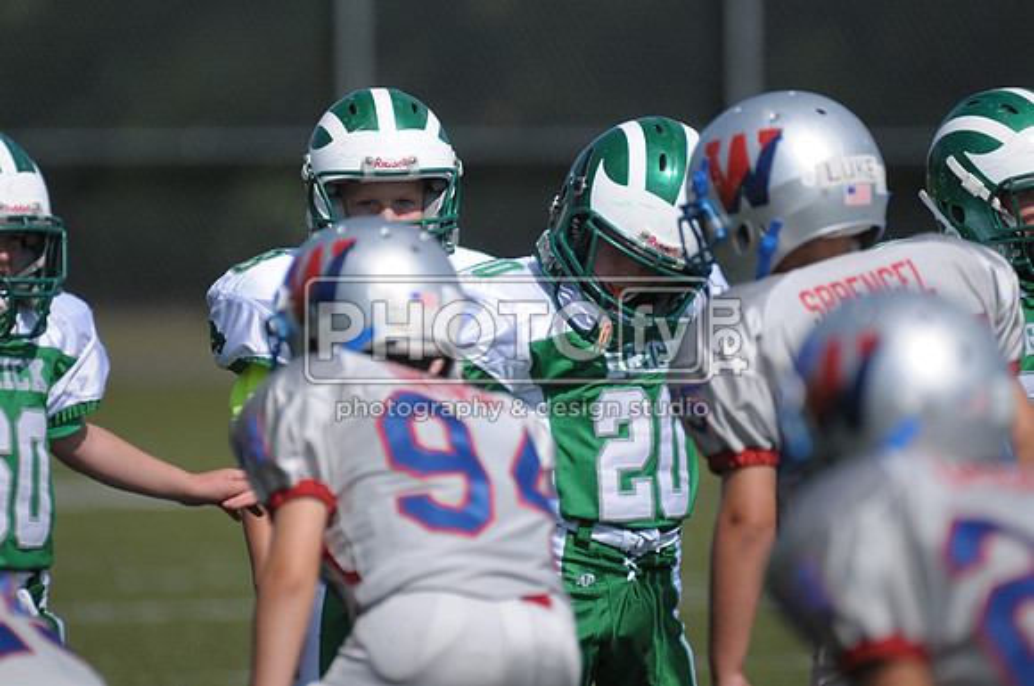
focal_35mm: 600
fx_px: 17209
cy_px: 343
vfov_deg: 2.3
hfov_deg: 3.4
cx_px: 517
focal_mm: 400
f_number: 4
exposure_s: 1/8000
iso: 640
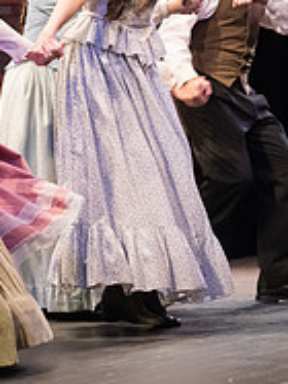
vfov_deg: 9.4
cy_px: 26
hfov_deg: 7.1
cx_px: 132
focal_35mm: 209
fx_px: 2321
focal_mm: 70
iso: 3200
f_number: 3.5
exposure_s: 1/400
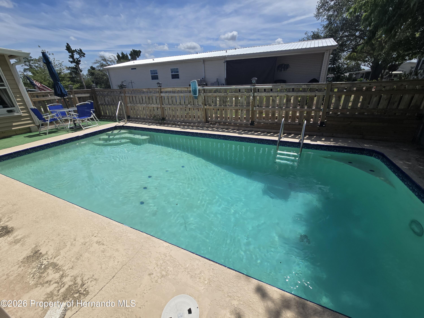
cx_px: 212
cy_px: 159
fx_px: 159
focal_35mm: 13
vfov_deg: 89.9
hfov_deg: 106.2
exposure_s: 1/4291
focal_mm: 2.2
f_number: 2.2
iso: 50
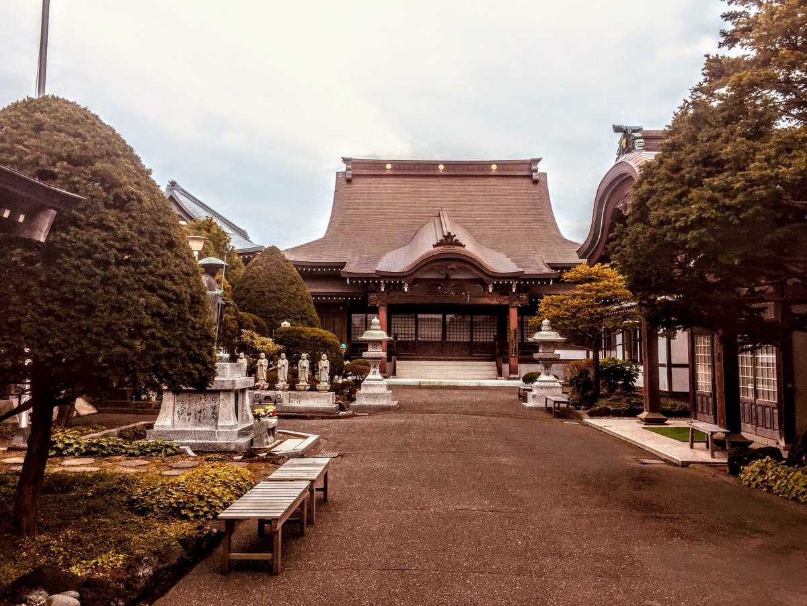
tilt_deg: +5.2
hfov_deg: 61.7
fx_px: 676
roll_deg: -1.4
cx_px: 404
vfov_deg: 48.2
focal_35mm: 29
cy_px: 303
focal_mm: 4.15
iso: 32
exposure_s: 1/760
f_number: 2.2
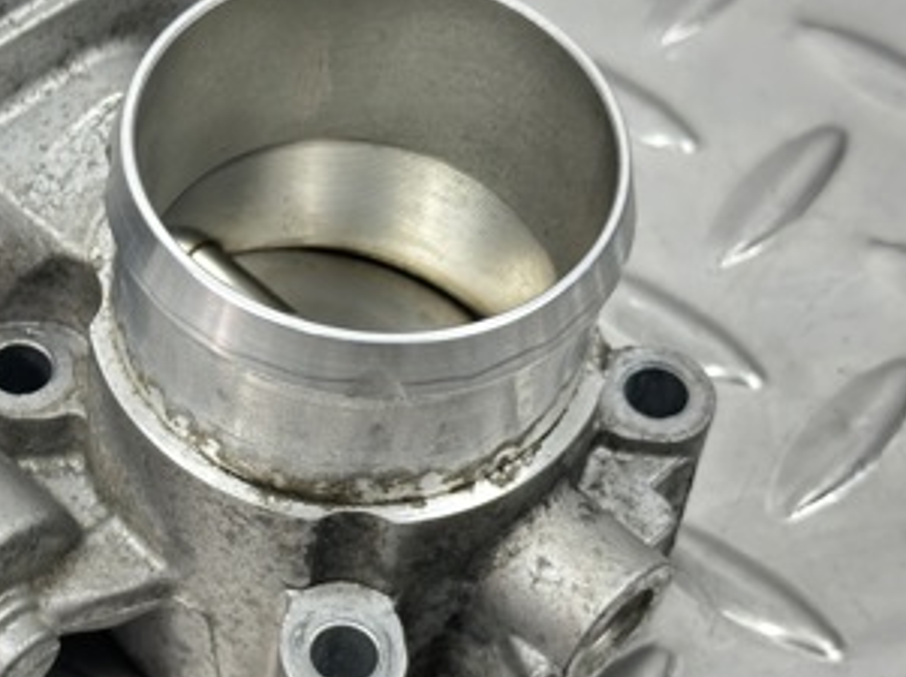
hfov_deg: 19.0
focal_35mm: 102
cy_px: 384
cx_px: 111
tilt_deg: -52.4
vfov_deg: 14.5
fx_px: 2666
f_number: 1.78
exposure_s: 1/50
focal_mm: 6.86
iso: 100
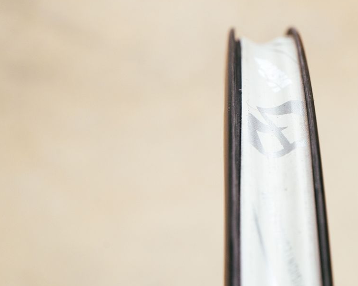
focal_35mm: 112
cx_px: 281
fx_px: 1187
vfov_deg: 13.8
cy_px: 113
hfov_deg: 17.0
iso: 800
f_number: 7.1
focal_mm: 70
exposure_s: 1/125
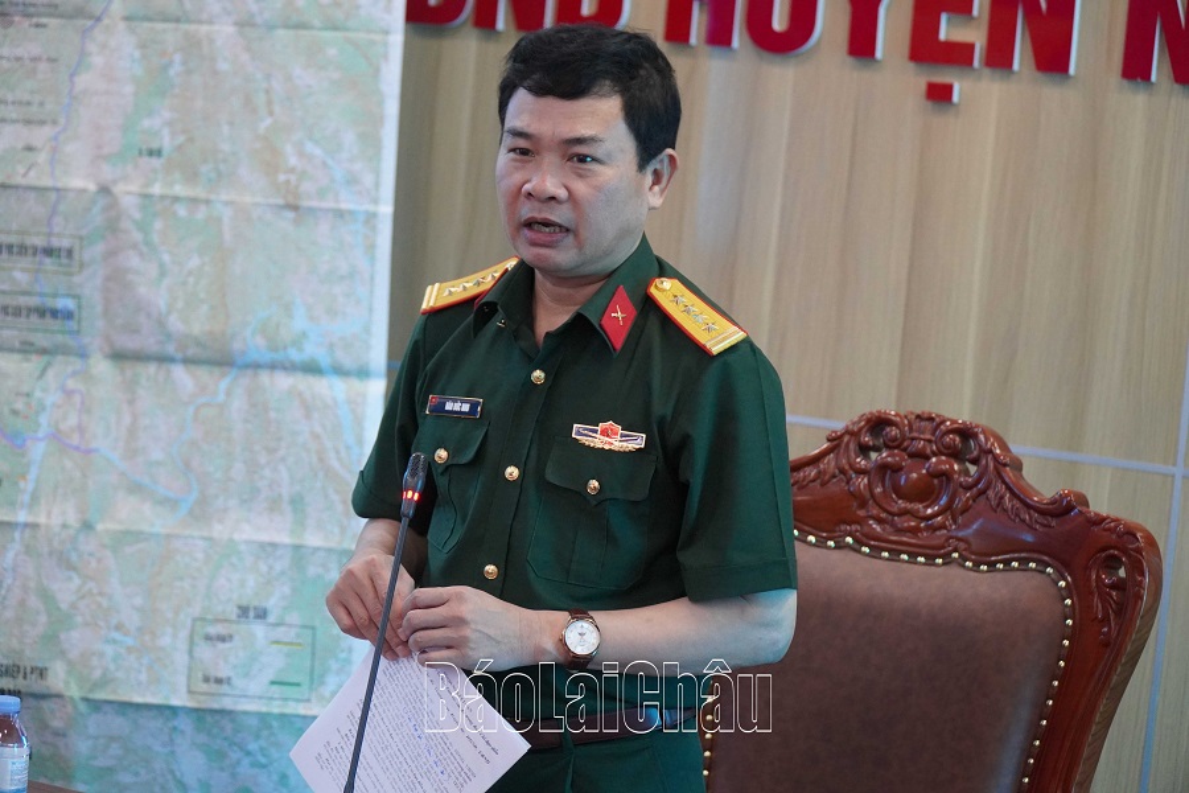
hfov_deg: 24.2
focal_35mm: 84
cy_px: 396
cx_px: 594
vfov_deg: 16.3
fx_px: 2774
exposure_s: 1/160
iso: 2000
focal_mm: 56
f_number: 4
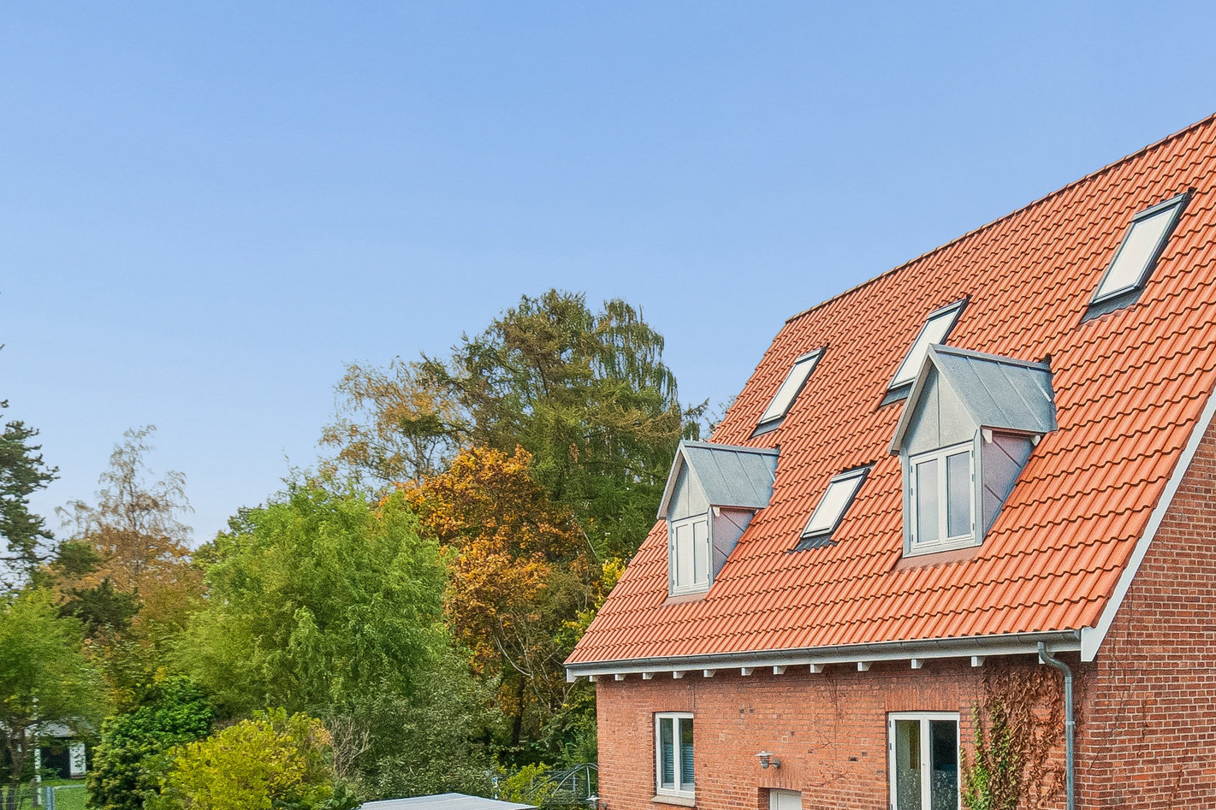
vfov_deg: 33.5
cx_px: 871
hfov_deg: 49.2
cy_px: 704
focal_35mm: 38
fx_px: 1283
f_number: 9
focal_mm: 12
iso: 500
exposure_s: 1/160
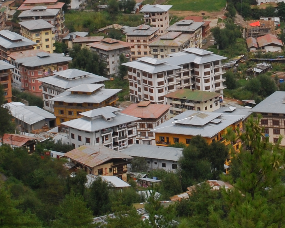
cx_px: 225
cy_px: -102
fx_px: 1350
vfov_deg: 9.4
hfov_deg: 12.0
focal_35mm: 160
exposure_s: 1/320
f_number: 9
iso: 200
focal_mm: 30
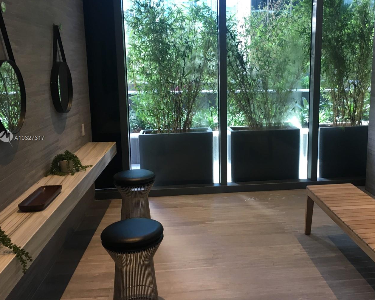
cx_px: 236
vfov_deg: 41.1
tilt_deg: -8.7
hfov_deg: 49.8
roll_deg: +0.4
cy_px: 138
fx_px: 399
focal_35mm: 36
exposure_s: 1/30
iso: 64
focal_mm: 4.15
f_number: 2.2
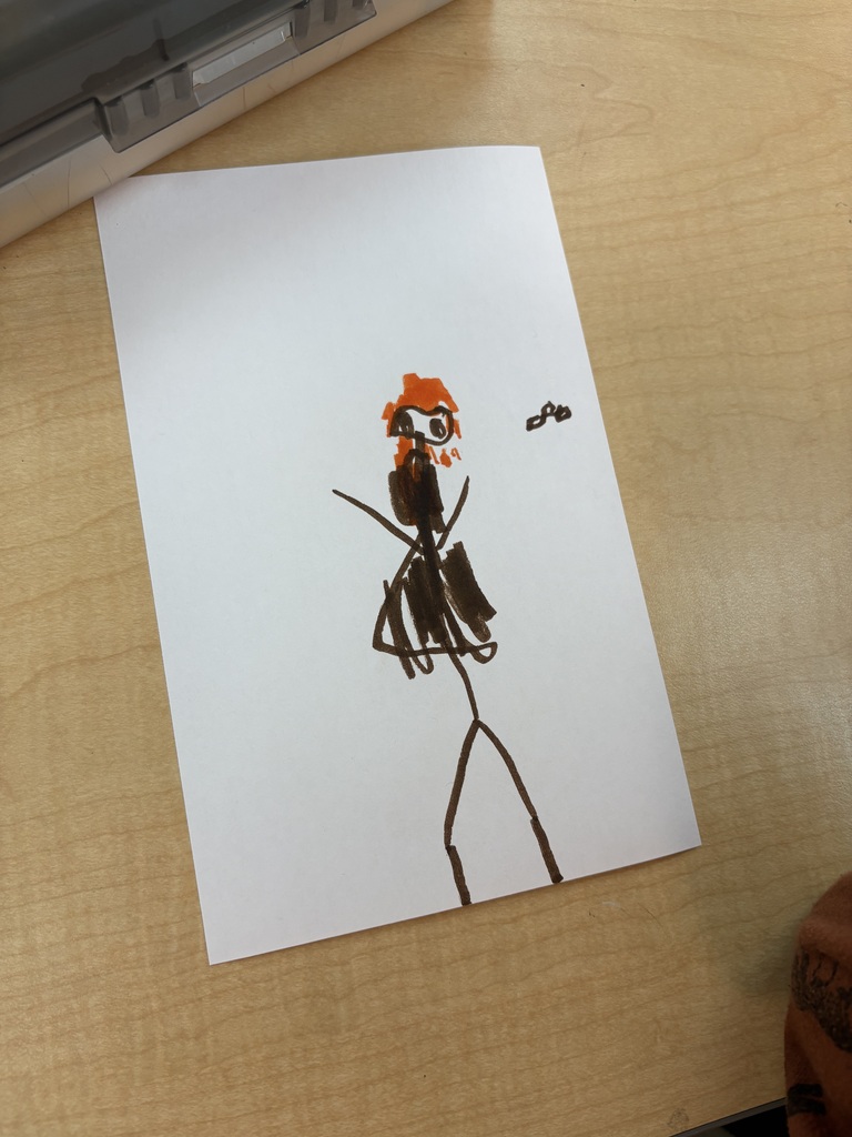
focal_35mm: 26
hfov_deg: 53.1
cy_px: 568
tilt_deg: -76.0
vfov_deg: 67.3
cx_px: 426
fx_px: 853
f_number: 1.6
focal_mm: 5.96
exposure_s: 1/60
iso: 80
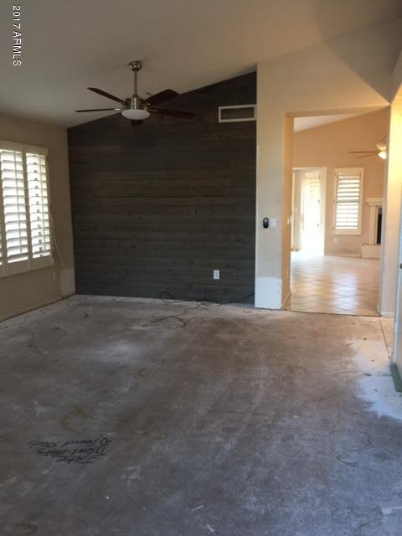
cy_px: 268
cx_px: 201
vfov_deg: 61.7
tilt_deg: -8.1
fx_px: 449
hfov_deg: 48.2
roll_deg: +1.8
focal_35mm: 29
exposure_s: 1/10
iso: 100
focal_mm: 4.15
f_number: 2.2
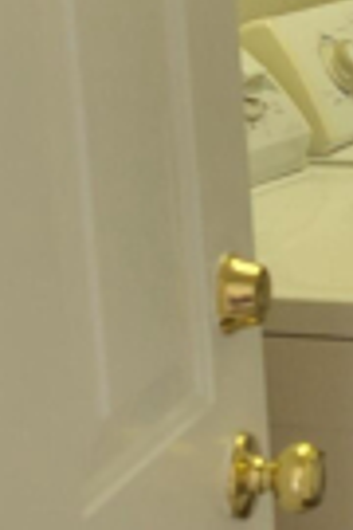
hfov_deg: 9.4
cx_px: 757
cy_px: 269
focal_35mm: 134
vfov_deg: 15.3
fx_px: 1971
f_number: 1.8
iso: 160
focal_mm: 5.4
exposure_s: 1/120
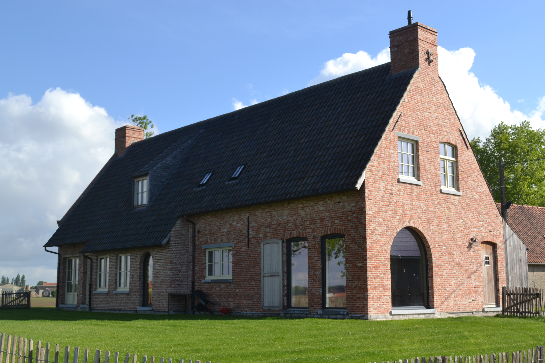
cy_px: 182
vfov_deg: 29.9
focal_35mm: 45
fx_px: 681
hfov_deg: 43.6
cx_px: 272
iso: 100
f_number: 8
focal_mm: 30
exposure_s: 1/200
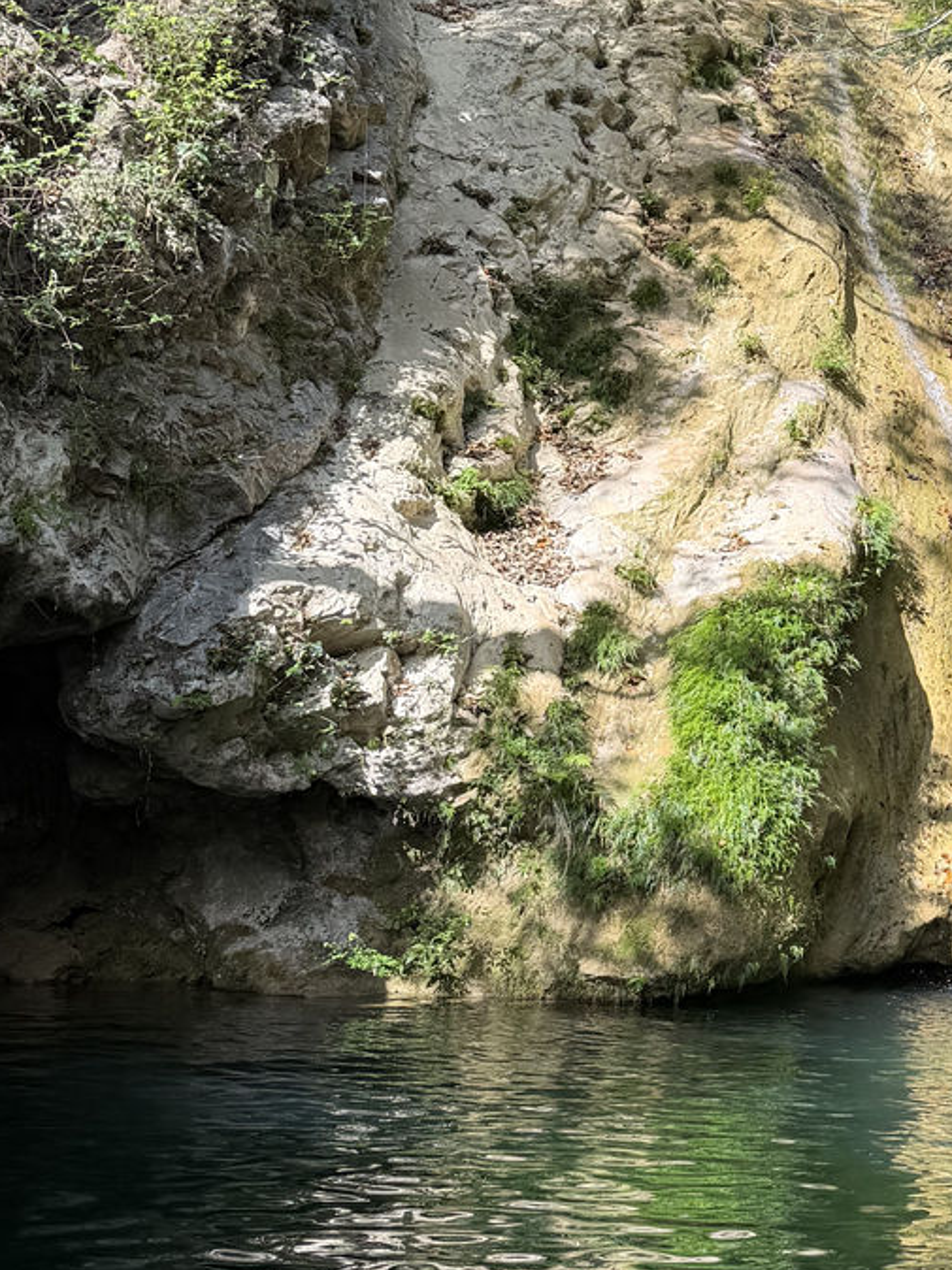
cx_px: 1065
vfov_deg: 33.8
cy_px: 616
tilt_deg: +4.5
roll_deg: -2.1
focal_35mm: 57
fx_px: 2091
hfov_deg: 23.9
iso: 100
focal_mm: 6.76
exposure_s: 1/1106
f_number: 1.78
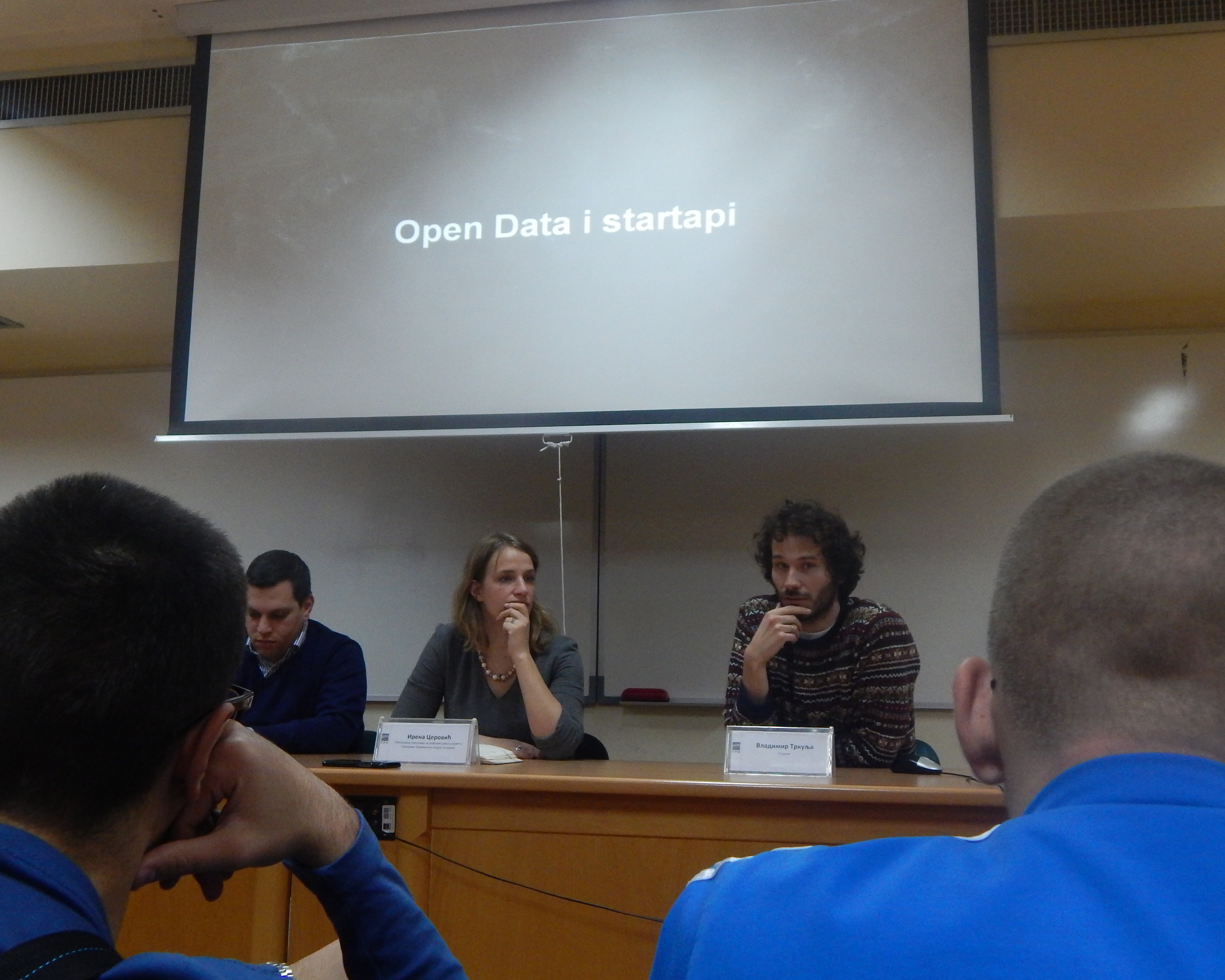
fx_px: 1378
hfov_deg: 47.9
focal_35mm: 38
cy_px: 466
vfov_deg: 39.1
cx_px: 606
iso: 400
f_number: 3.2
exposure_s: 1/30
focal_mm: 5.6
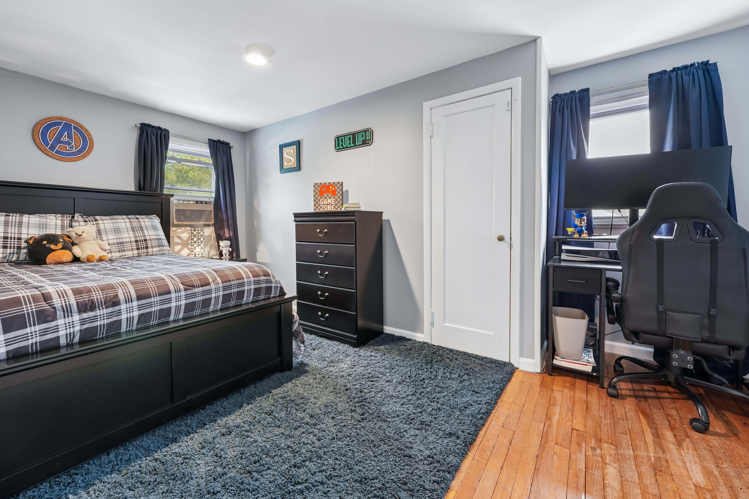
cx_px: 374
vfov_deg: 81.2
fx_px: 291
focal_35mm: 14
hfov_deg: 104.3
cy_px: 250
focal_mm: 14
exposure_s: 1/2.5
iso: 250
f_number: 8
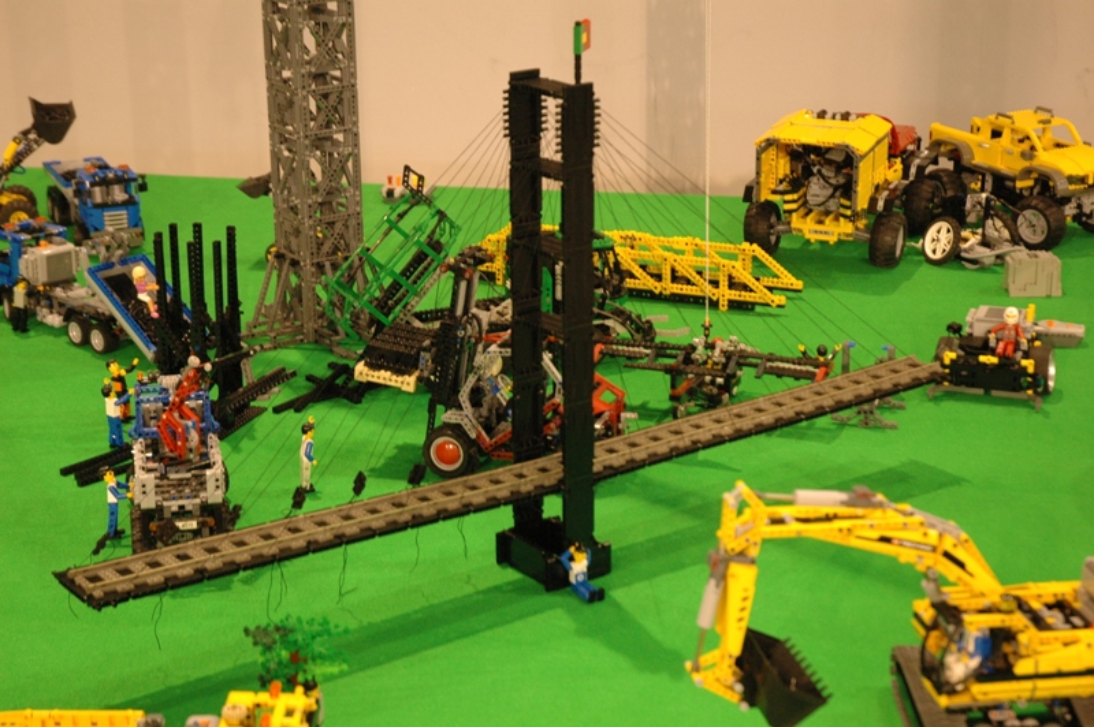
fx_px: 2277
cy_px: 364
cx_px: 547
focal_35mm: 75
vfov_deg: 18.2
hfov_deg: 27.0
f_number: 4.5
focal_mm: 50
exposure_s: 1/25
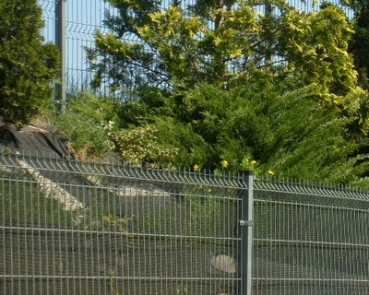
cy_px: 53
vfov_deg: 7.5
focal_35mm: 207
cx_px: 328
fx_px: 2261
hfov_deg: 9.3
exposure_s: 1/500
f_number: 4.9
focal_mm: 17.4
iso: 80
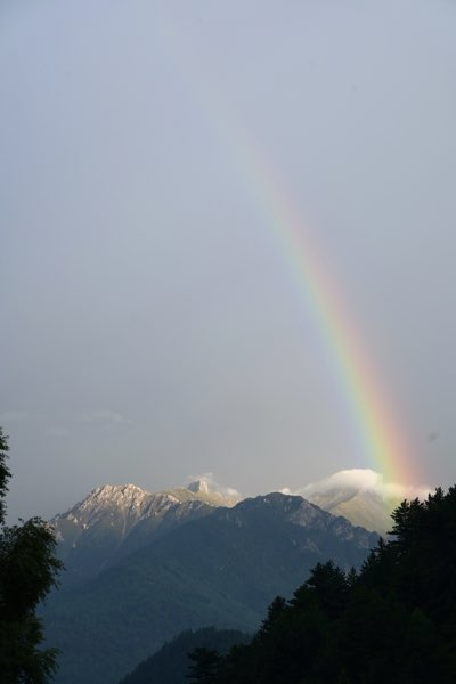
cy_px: 342
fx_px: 1995
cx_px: 228
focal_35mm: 105
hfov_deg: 13.0
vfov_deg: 19.5
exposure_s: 1/125
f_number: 7.1
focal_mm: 105
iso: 160
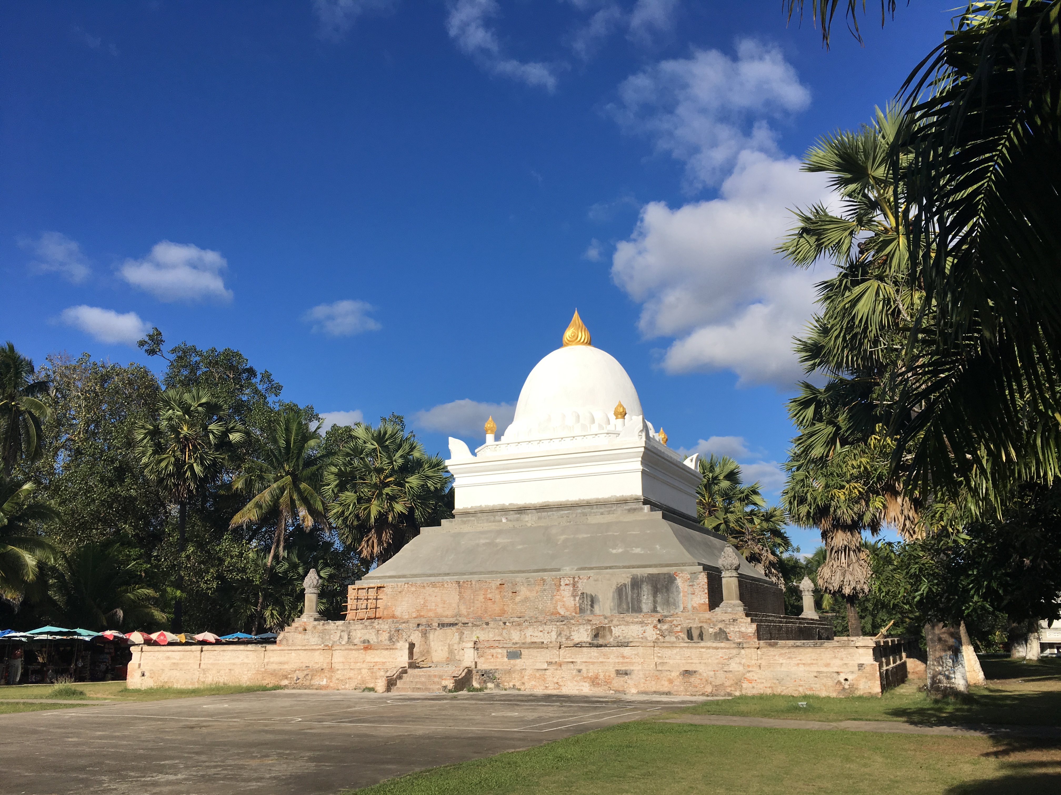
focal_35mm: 29
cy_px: 398
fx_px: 889
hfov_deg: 61.7
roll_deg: +1.6
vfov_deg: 48.2
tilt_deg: +13.5
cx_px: 530
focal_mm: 4.15
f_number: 2.2
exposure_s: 1/2481
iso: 25
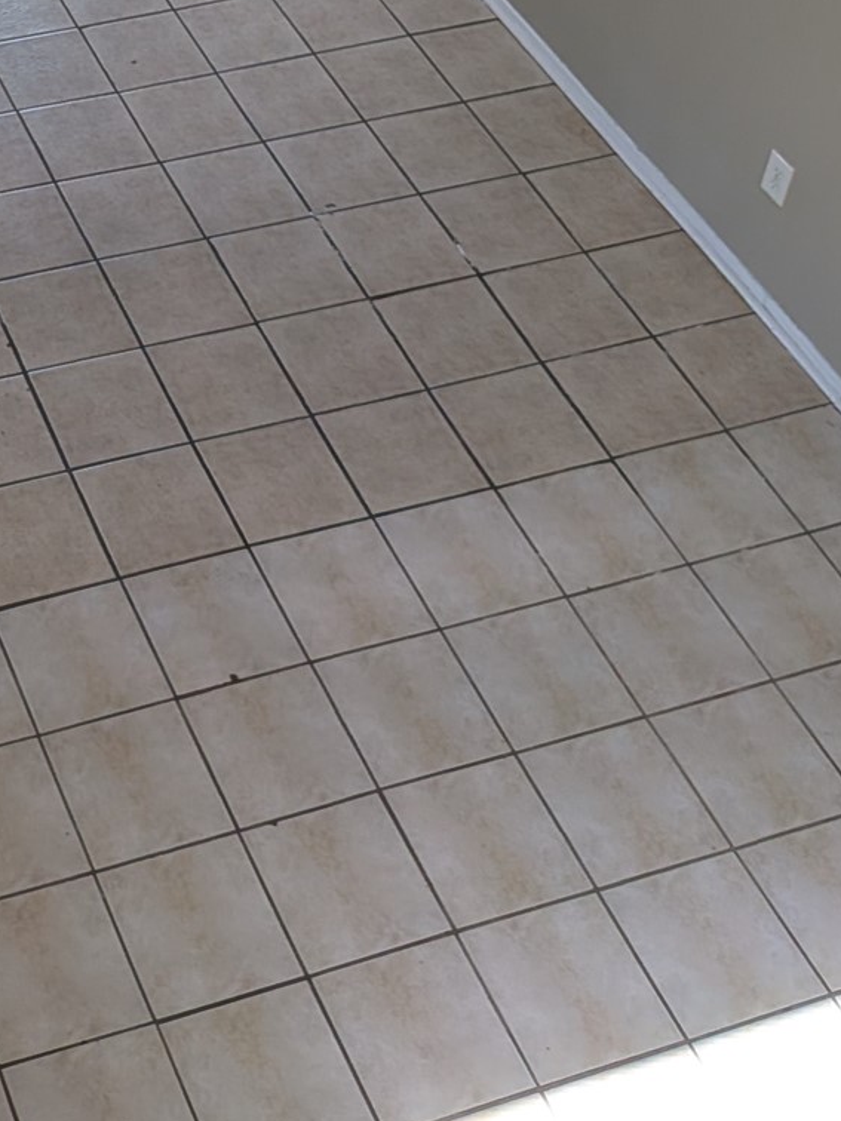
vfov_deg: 26.5
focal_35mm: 65
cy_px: -224
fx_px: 2106
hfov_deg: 21.0
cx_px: -175
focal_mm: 4.53
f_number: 1.7
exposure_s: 1/120
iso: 39
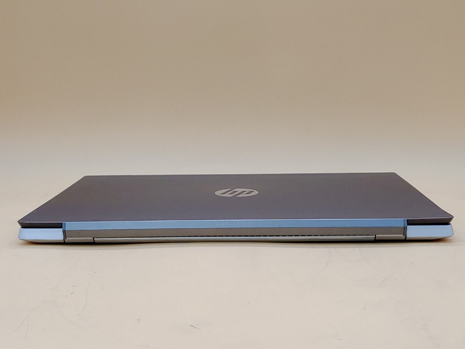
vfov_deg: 29.7
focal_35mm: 49
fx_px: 658
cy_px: 174
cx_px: 232
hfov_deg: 38.9
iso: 50
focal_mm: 4.36
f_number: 1.8
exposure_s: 1/139
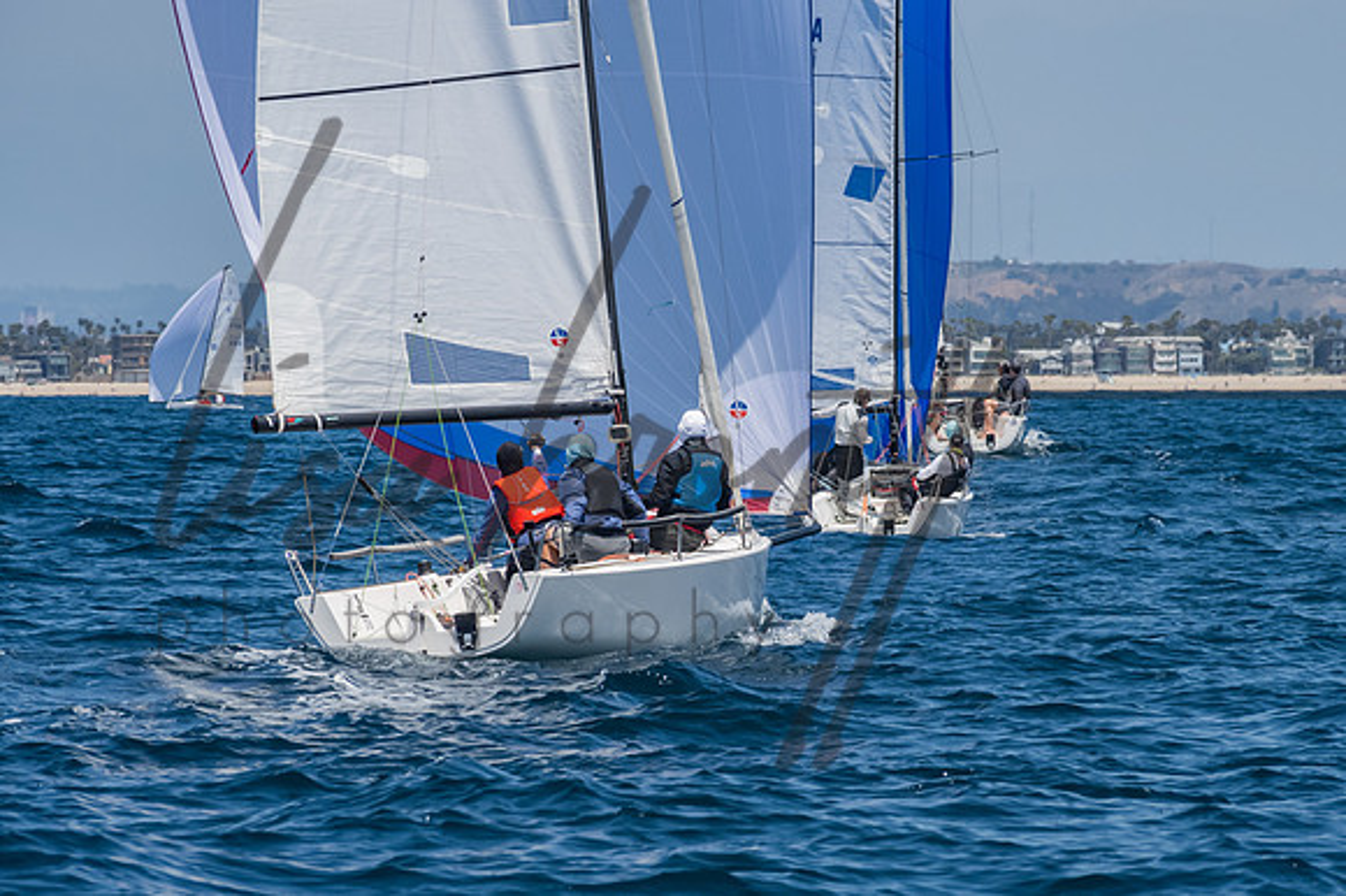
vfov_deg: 4.1
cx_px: 673
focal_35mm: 336
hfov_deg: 6.1
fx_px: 12547
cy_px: 448
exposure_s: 1/800
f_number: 14
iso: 640
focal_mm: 220
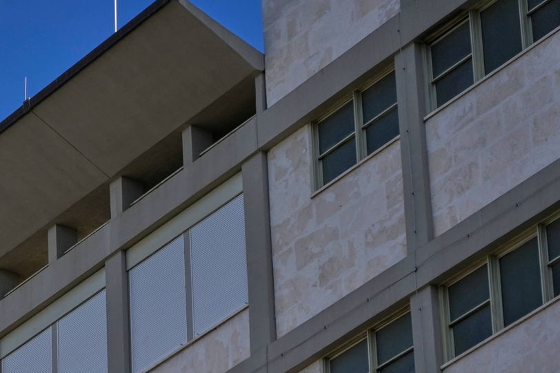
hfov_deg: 8.6
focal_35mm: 237
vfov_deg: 5.8
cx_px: -121
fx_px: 3686
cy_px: 448
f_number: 4
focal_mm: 94
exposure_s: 1/5000
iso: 320
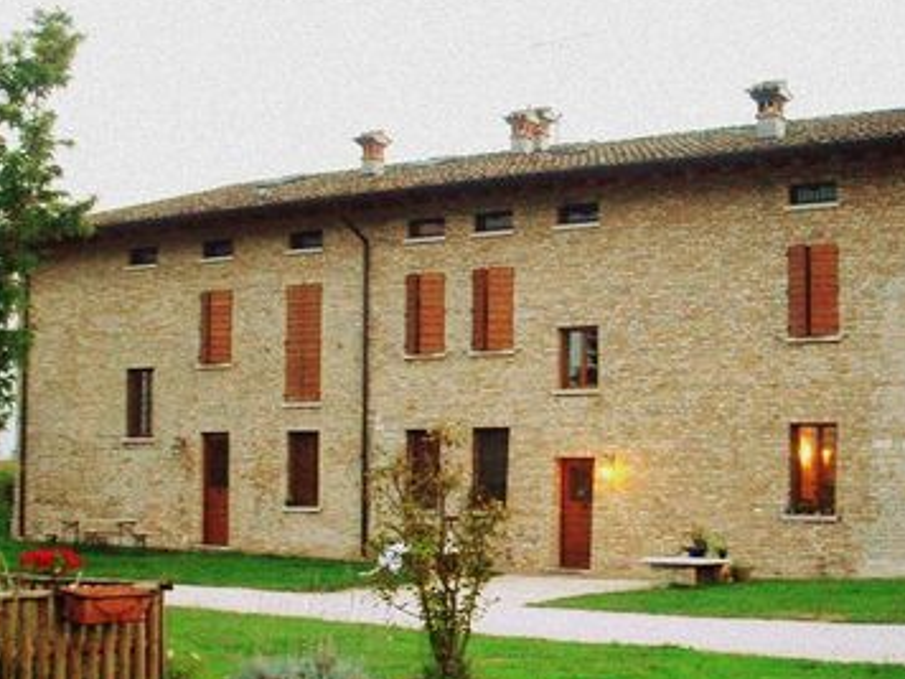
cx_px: 516
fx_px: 1673
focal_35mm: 64
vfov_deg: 22.9
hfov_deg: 30.2
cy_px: 432
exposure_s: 1/40
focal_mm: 6.2
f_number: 2.8
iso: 200
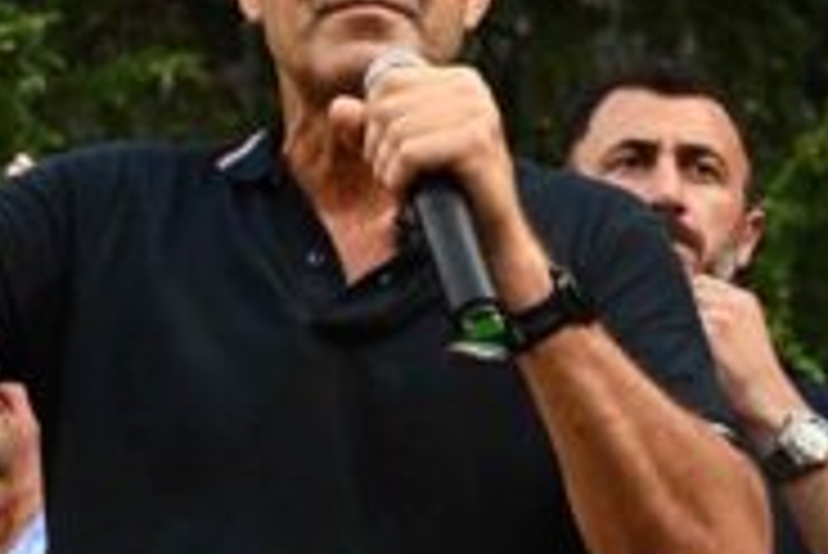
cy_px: 140
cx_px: 225
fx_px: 2348
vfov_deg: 13.4
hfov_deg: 19.9
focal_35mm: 102
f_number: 5
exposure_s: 1/1600
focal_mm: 47
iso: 2500
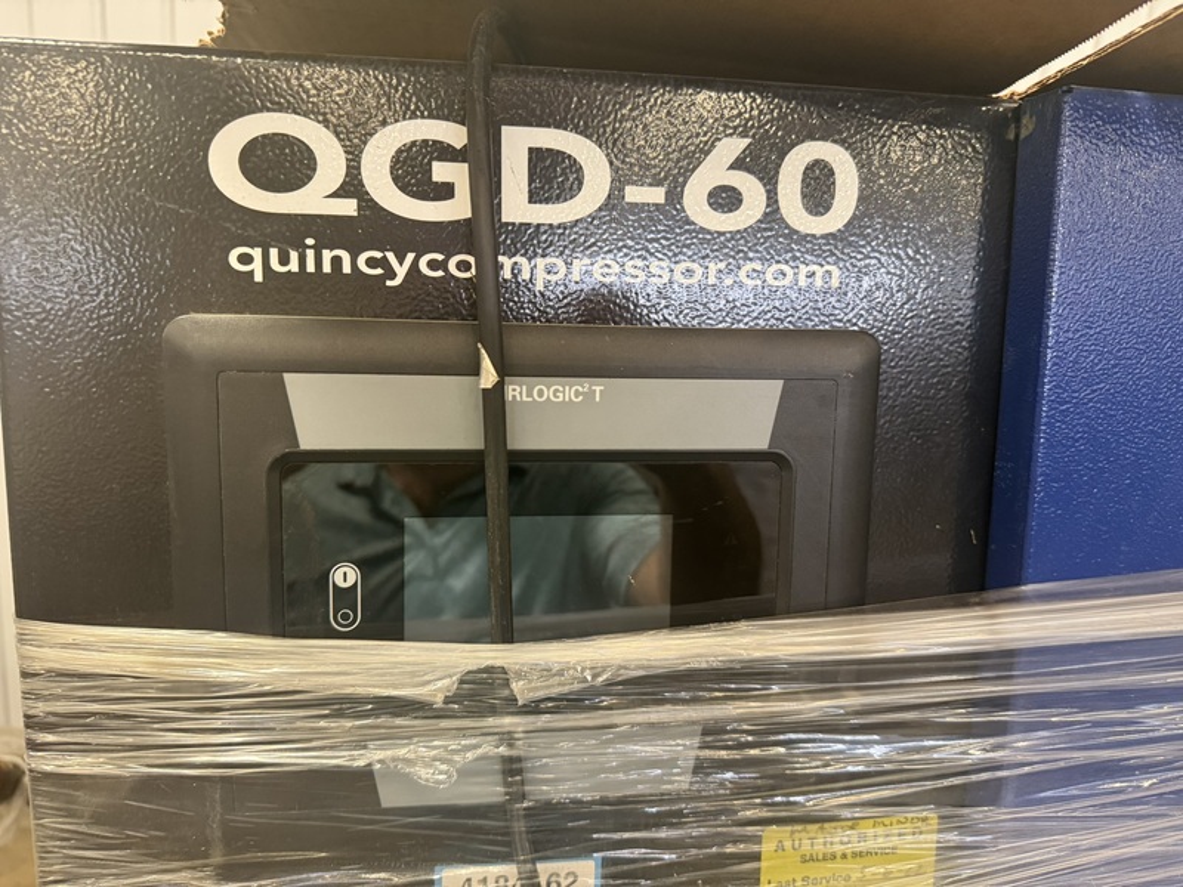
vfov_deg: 56.8
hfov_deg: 71.6
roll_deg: -1.5
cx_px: 592
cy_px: 444
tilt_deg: -6.7
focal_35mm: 24
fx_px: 820
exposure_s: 1/60
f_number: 1.78
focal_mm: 6.76
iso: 320
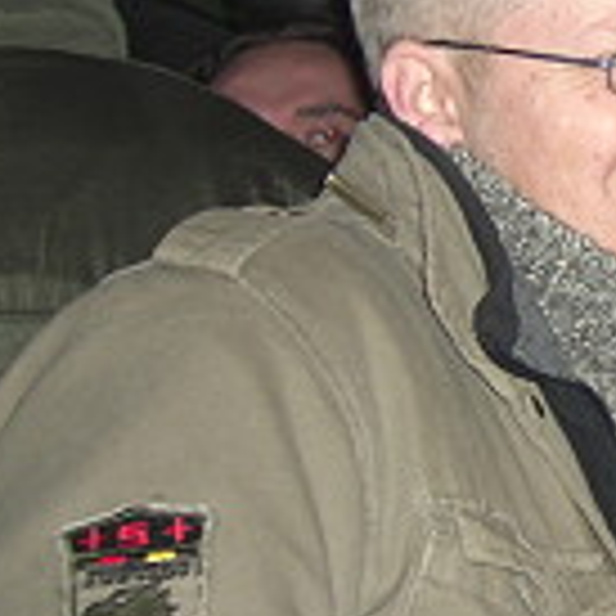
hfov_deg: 11.5
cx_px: 1171
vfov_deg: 12.5
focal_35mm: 139
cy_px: 196
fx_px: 2798
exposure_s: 1/60
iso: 200
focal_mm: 7.9
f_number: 2.8
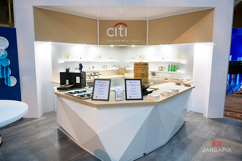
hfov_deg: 73.7
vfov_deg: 53.2
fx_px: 161
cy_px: 80
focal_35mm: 24
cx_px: 121
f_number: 3.2
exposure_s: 1/125
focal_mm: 24
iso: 1600
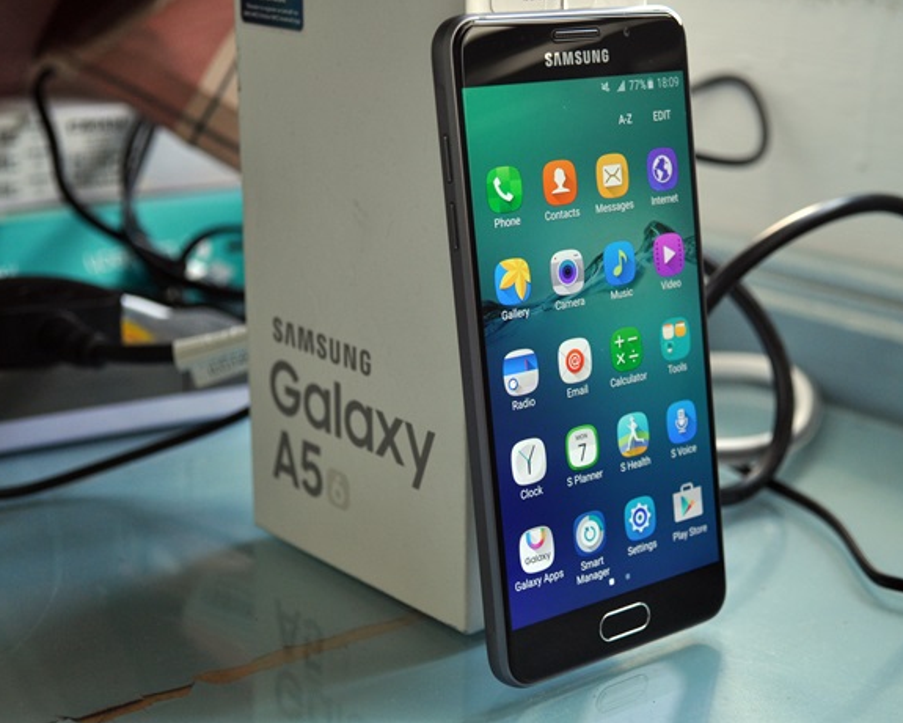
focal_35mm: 65
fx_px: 1737
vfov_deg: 23.5
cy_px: 362
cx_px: 506
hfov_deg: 29.1
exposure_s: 1/30
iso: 400
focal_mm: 38
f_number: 5
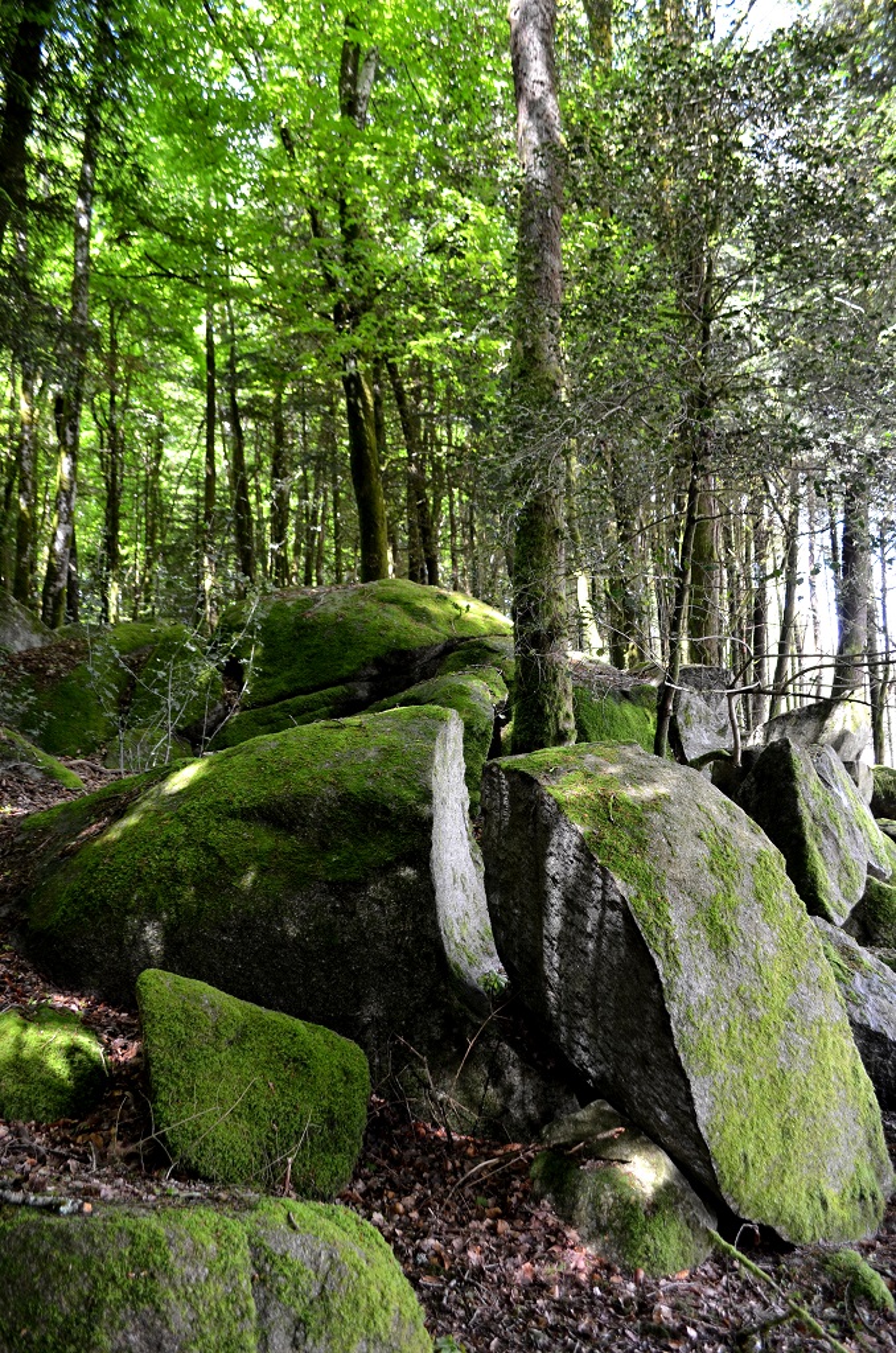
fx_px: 1013
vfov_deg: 67.5
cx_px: 448
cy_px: 676
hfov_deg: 47.7
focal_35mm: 27
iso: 400
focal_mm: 18
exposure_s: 1/60
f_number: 4
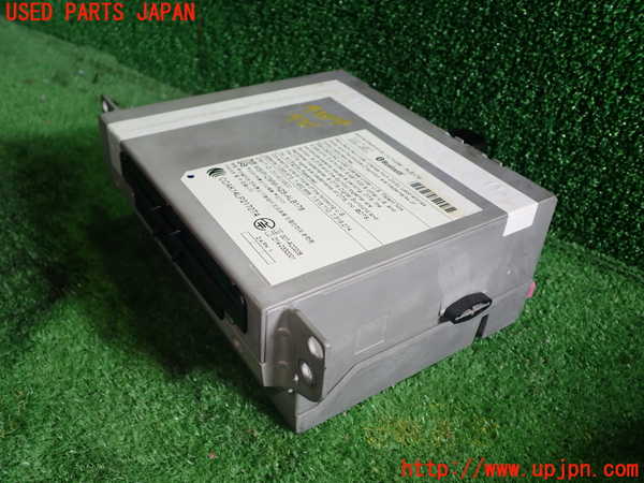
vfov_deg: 44.2
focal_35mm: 32
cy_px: 242
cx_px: 322
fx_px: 595
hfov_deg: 56.8
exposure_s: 1/60
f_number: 2.4
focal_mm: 5.79
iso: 160
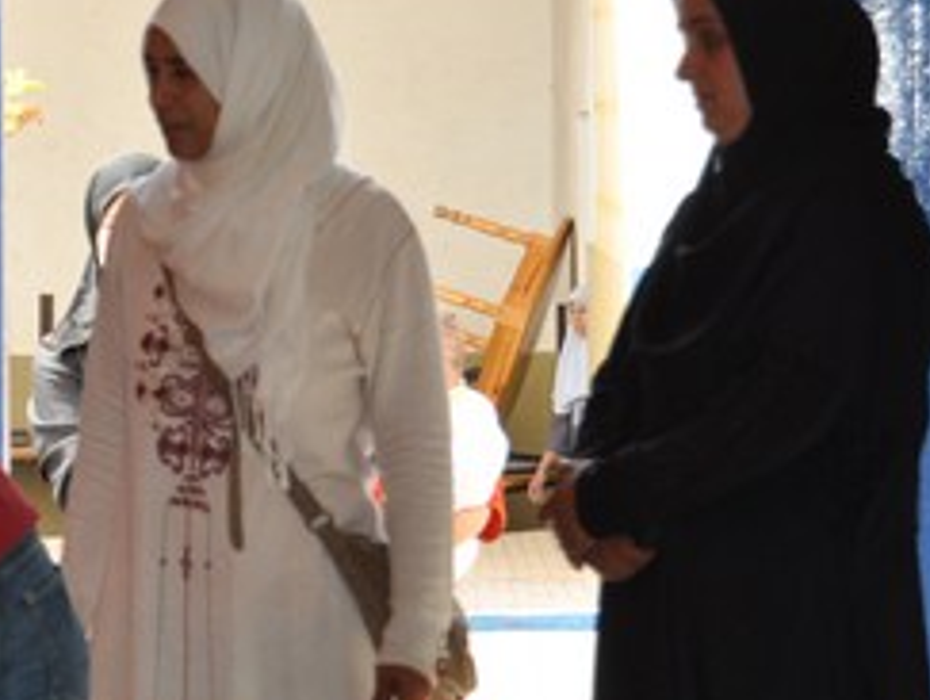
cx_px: 23
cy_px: 285
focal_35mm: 208
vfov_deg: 7.2
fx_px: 5604
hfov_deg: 9.4
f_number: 5.6
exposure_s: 1/200
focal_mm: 55
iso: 220
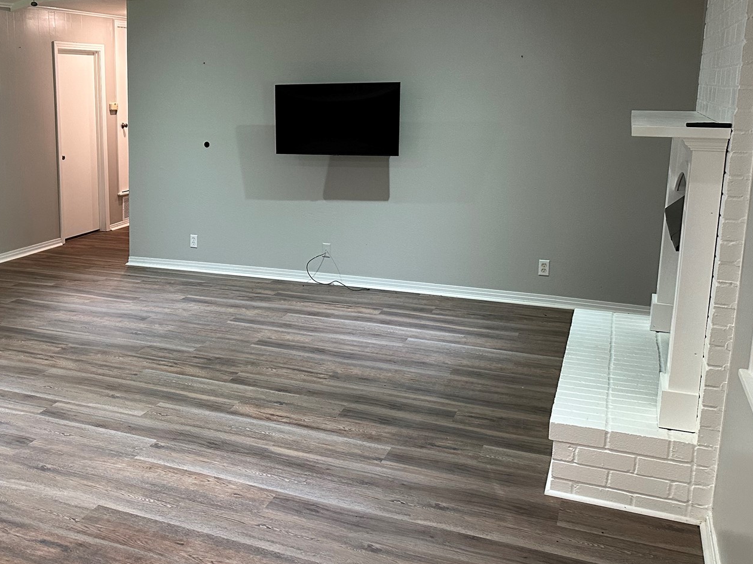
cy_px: 229
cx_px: 169
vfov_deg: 36.7
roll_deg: +1.0
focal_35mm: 39
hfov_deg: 45.8
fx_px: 848
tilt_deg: -9.6
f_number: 1.78
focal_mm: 6.86
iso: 250
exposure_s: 1/60
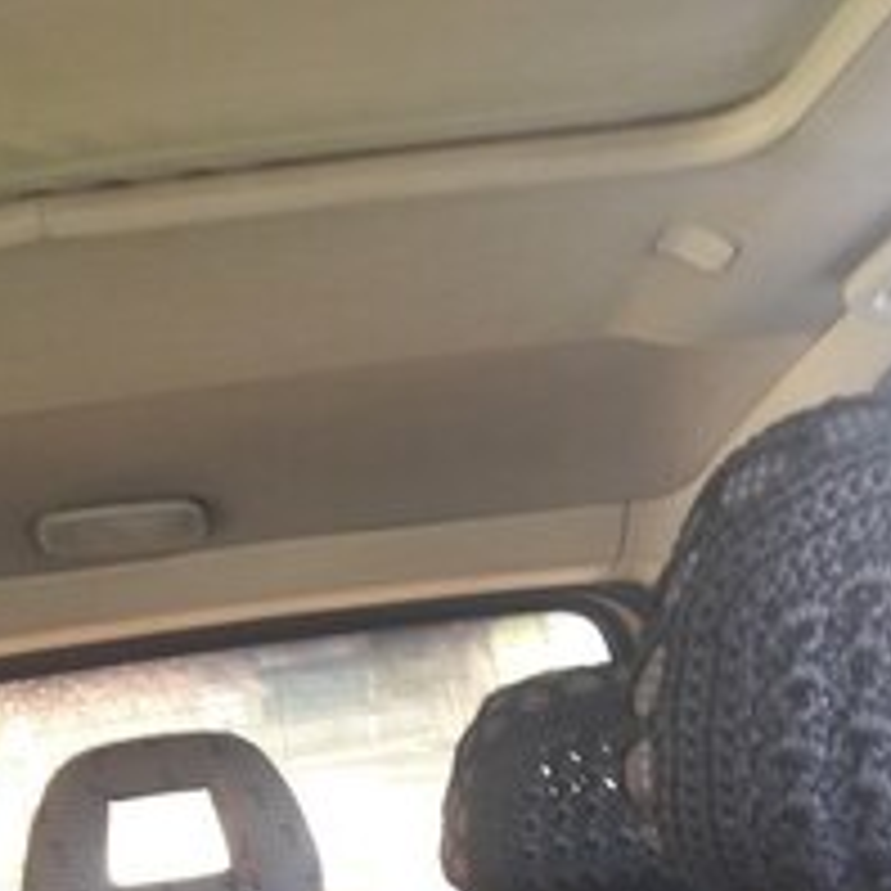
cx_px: 234
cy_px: 1112
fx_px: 1806
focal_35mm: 62
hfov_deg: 27.4
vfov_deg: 24.7
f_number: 1.9
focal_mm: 3.7
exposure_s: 1/33
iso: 100
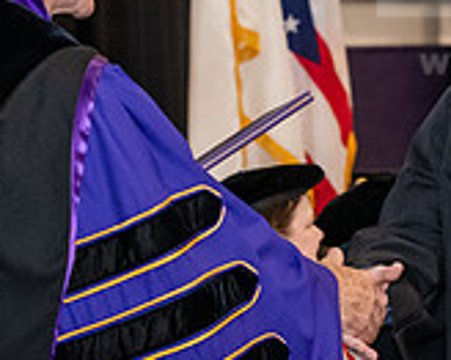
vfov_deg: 6.7
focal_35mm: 232
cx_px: 294
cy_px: 120
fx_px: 3095
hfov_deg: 8.3
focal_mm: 70
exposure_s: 1/200
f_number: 5
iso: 2500
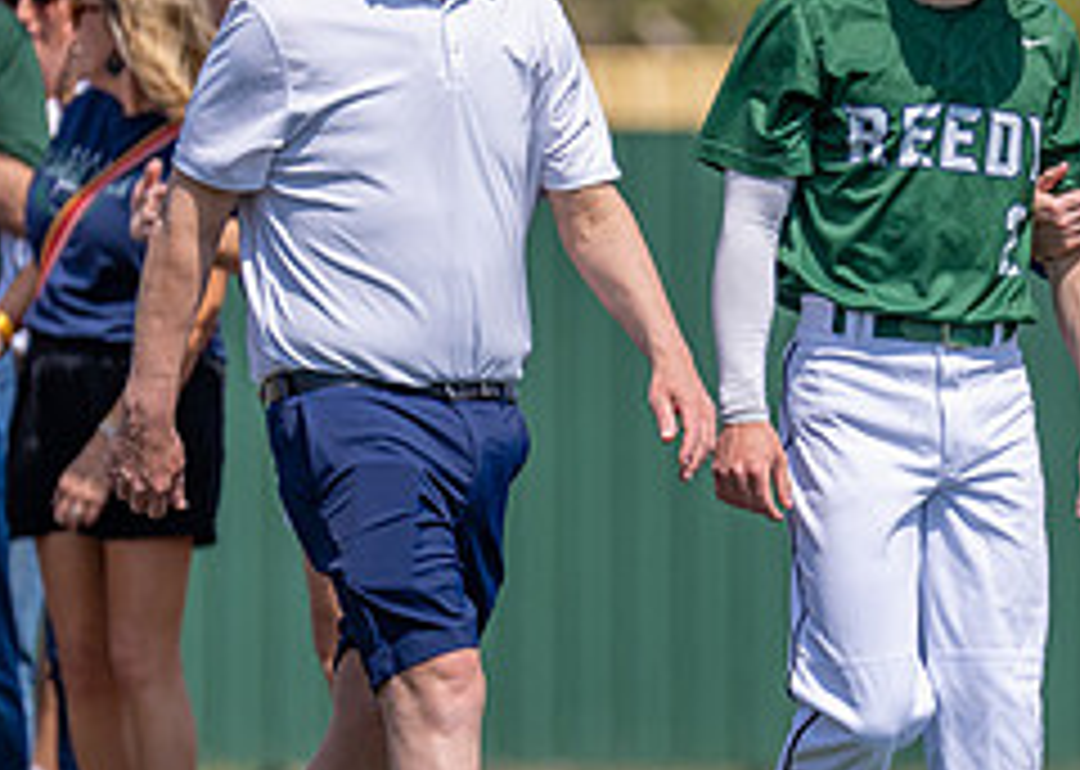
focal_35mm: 583
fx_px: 17867
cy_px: 385
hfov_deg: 3.5
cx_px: 1132
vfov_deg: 2.5
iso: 100
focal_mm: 188
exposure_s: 1/3200
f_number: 2.8
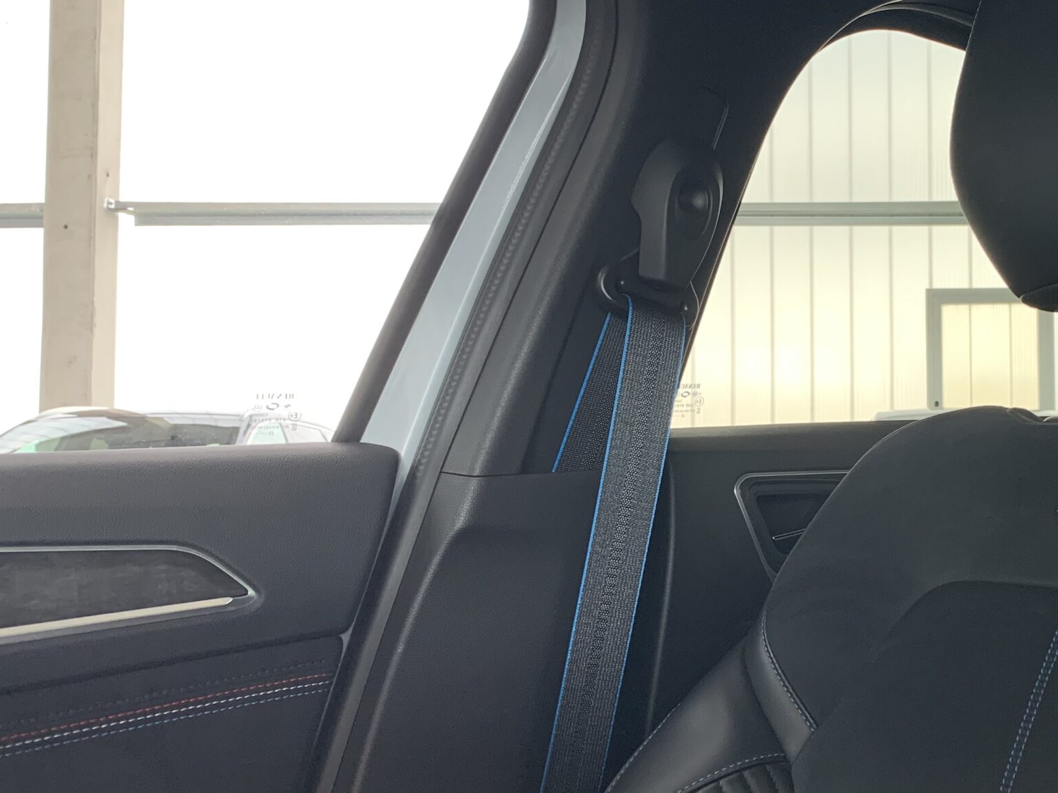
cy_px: 402
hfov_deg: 42.1
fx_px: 1314
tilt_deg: +2.9
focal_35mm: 43
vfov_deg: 33.6
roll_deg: -1.1
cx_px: 833
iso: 100
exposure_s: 1/68
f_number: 1.8
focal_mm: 4.25
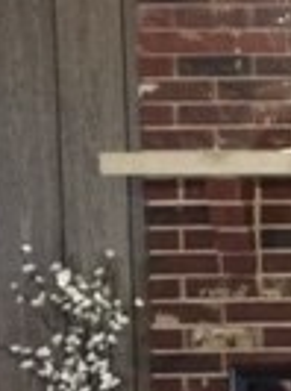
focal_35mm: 140
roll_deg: +0.3
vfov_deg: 14.1
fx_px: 1577
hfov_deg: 9.1
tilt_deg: -3.6
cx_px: 785
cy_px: 253
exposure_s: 1/4
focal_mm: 4.15
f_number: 2.2
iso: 100
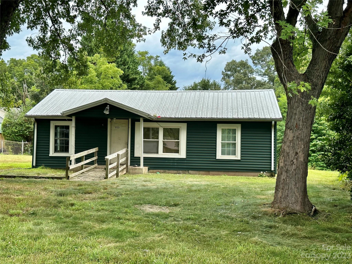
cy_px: 132
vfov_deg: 30.3
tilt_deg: +0.3
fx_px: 488
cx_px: 176
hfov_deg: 39.7
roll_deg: -0.7
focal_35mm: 48
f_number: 1.78
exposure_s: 1/1357
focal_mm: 6.86
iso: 64
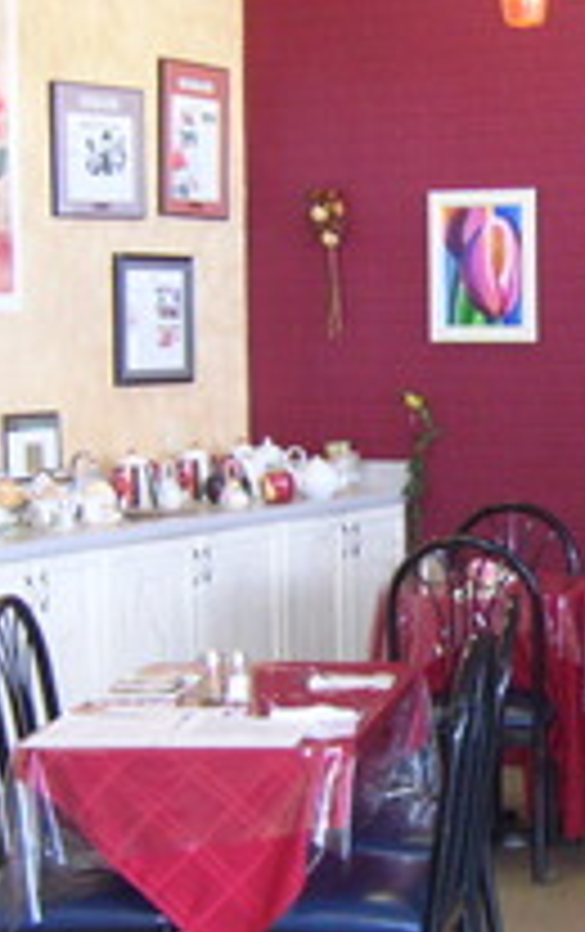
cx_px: 659
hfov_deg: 14.5
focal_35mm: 88
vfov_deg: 23.5
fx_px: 2237
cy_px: 513
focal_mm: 7.8
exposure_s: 1/30
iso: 144
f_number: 2.8
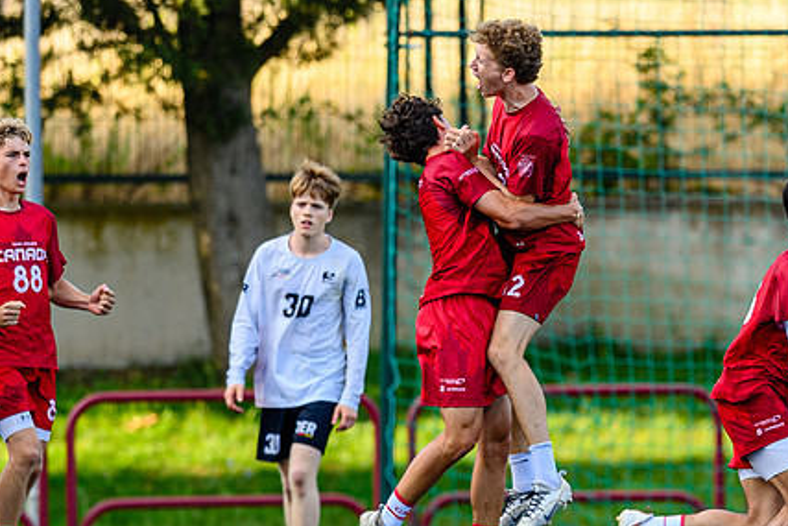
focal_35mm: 1006
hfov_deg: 2.0
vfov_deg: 1.4
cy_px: 363
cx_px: 631
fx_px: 22026
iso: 450
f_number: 3.2
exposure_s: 1/1250
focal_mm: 400
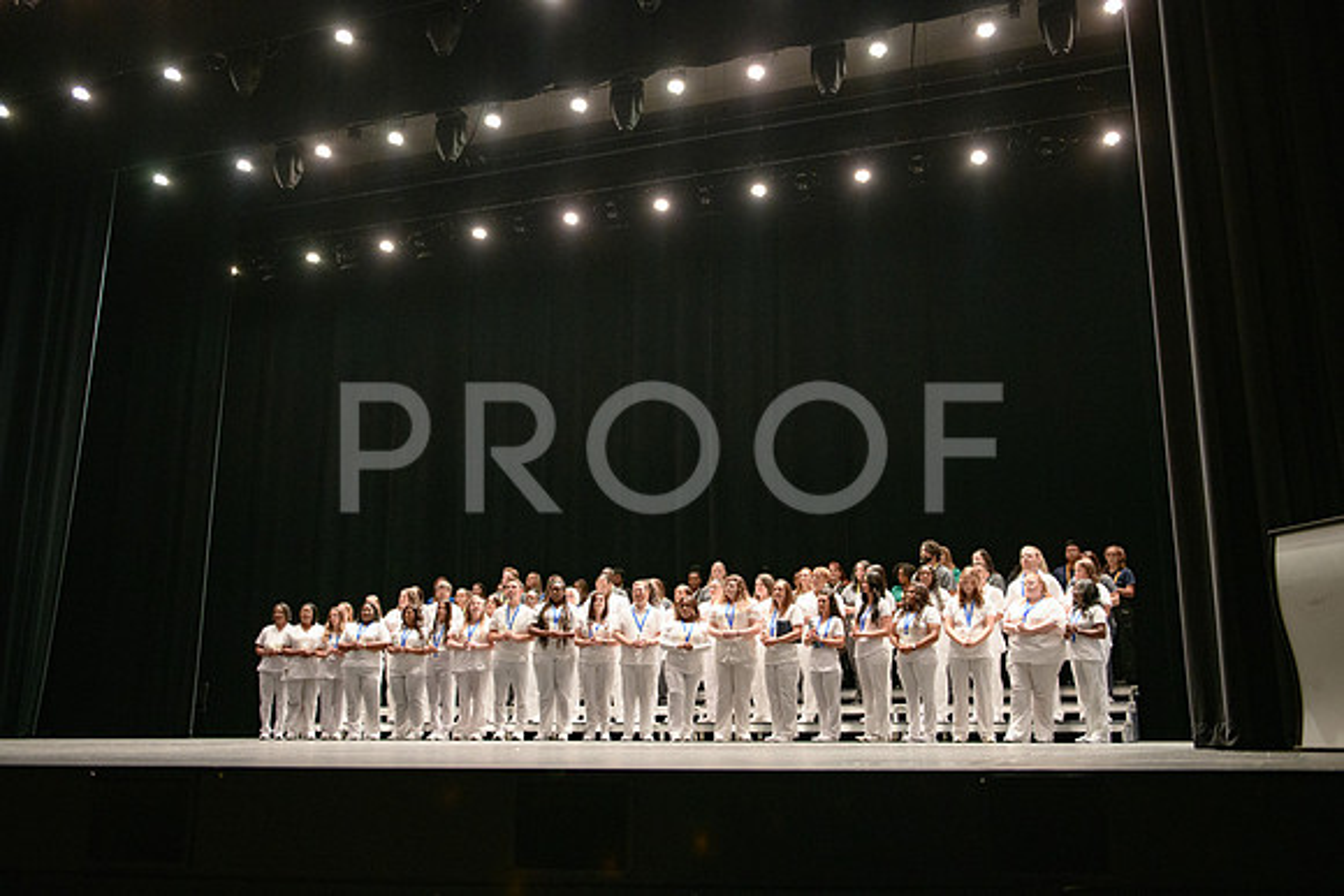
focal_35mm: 33
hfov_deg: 57.1
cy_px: 448
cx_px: 672
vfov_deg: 39.9
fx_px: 1235
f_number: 2.8
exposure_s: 1/100
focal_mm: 32
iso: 3200
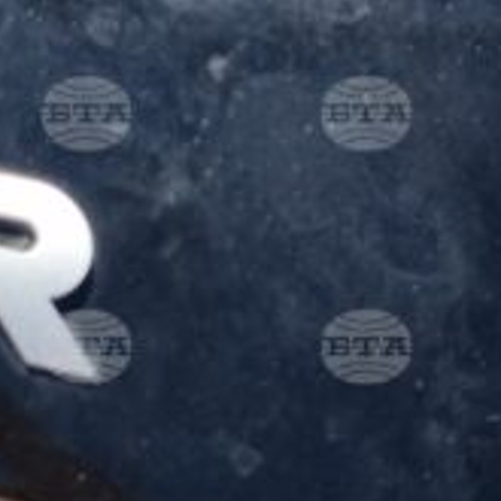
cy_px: -586
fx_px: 2161
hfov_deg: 10.9
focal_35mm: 132
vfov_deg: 11.5
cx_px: -753
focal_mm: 6.7
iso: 50
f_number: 1.8
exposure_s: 1/640
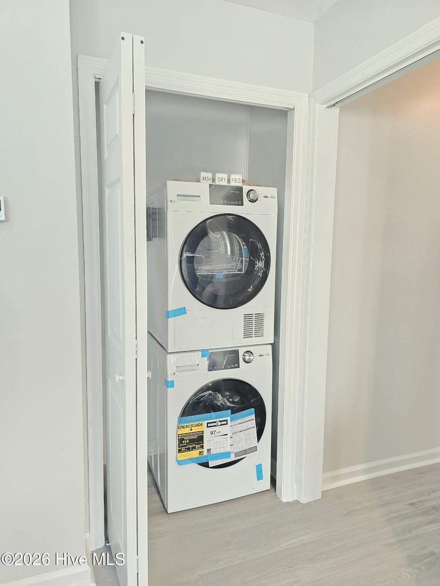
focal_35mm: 23
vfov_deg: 73.9
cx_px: 220
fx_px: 390
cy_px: 293
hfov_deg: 58.9
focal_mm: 6.3
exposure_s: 1/120
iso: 400
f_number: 1.7
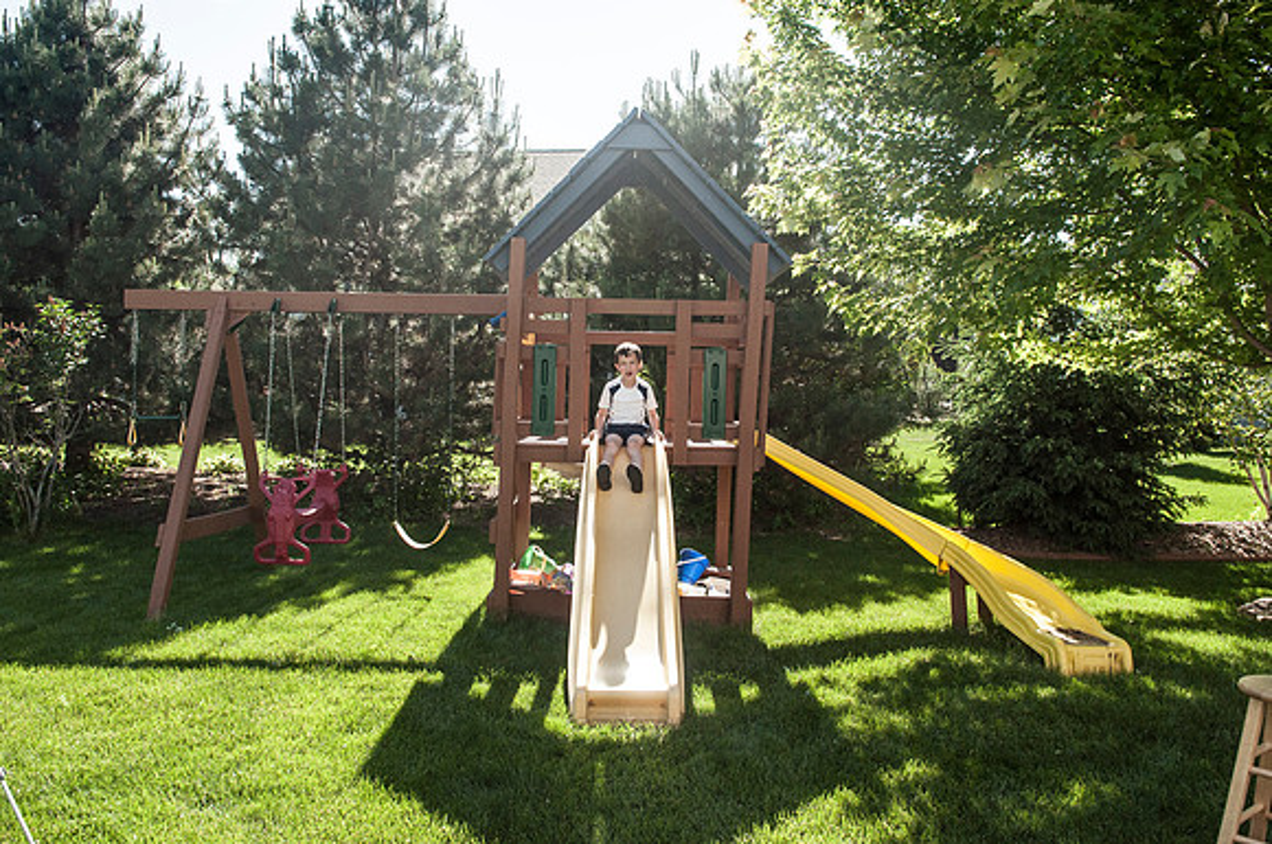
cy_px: 422
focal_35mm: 27
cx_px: 636
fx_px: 953
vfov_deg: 47.8
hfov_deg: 67.5
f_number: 5
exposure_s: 1/2000
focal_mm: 18
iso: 400
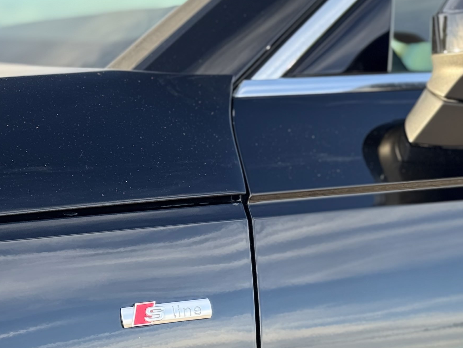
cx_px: 179
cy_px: 206
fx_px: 1472
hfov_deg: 17.9
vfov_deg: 13.5
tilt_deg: -4.9
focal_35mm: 110
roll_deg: -1.2
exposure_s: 1/269
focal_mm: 6.76
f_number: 1.78
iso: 64
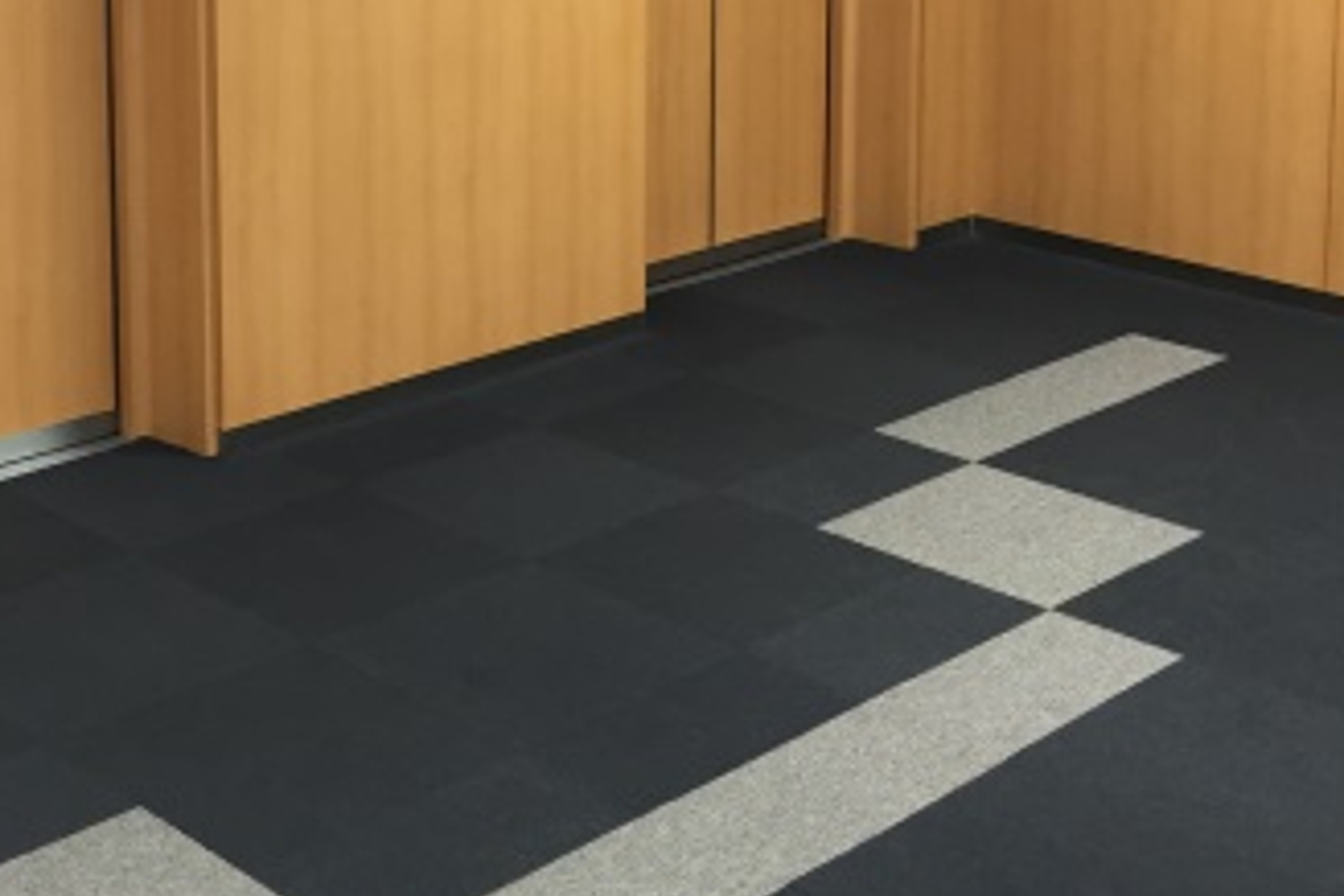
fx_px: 2202
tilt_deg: -6.3
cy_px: -37
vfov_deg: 22.0
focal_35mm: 59
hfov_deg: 33.7
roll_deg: +0.8
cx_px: 481
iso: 50
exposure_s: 1/30
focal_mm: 4.15
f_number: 2.2
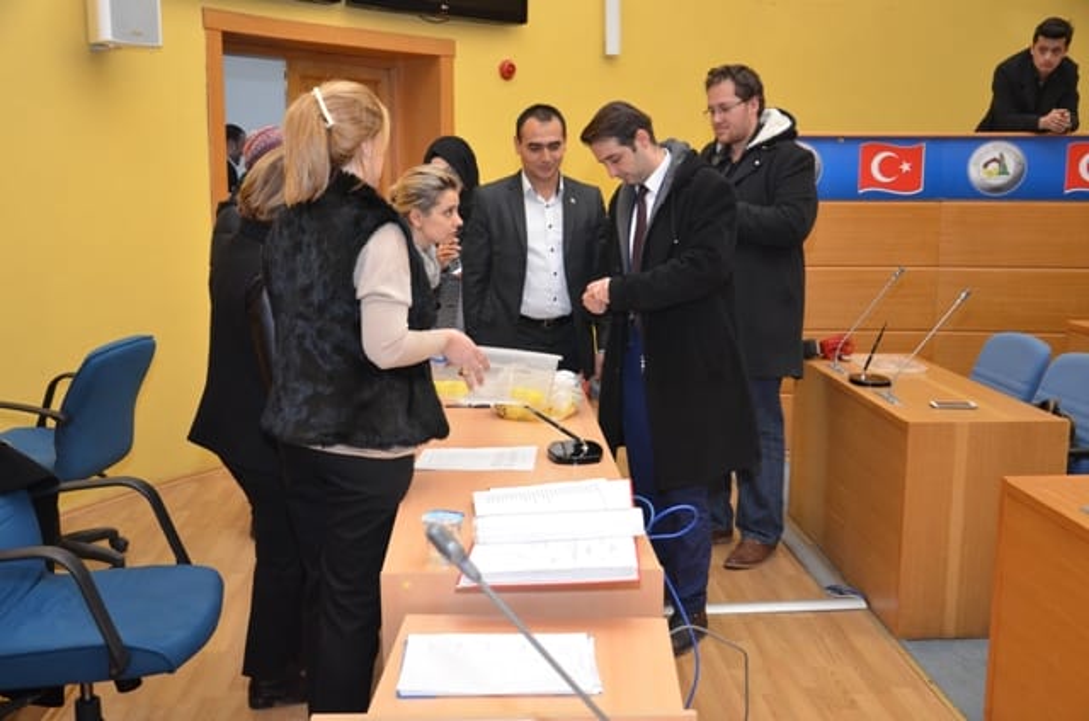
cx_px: 544
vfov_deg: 35.3
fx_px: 1132
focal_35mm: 38
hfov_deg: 51.4
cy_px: 360
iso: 1250
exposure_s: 1/100
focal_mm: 25
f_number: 4
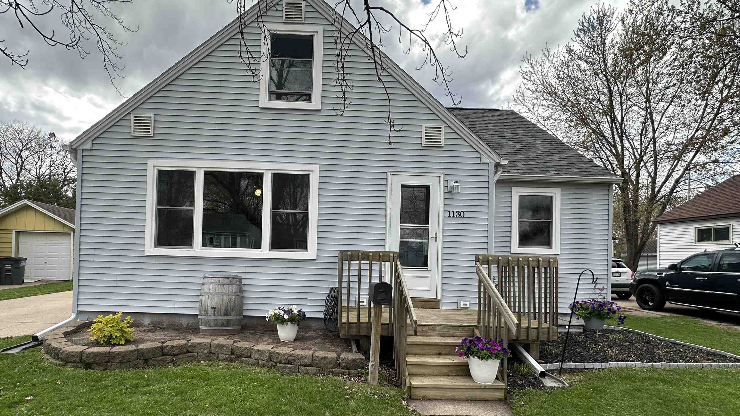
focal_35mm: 18
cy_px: 251
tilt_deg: +1.6
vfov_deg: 60.5
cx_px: 338
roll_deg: -3.5
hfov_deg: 92.4
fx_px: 353
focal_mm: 2.22
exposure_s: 1/509
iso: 40
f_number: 2.2
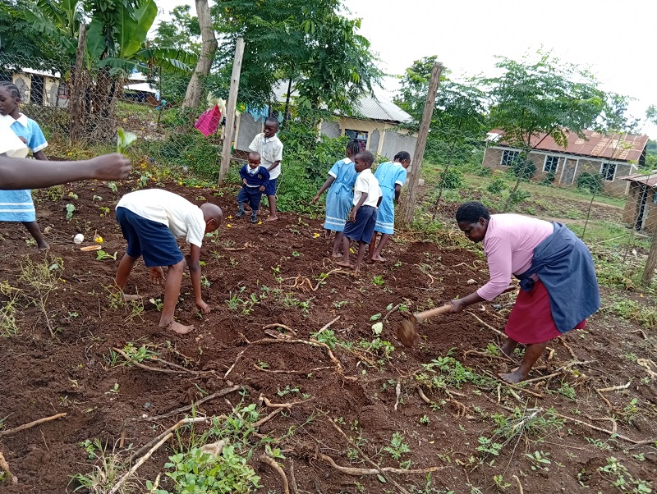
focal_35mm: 26
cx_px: 328
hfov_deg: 67.2
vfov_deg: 53.2
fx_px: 494
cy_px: 247
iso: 50
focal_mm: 3.96
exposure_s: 1/163
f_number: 1.8
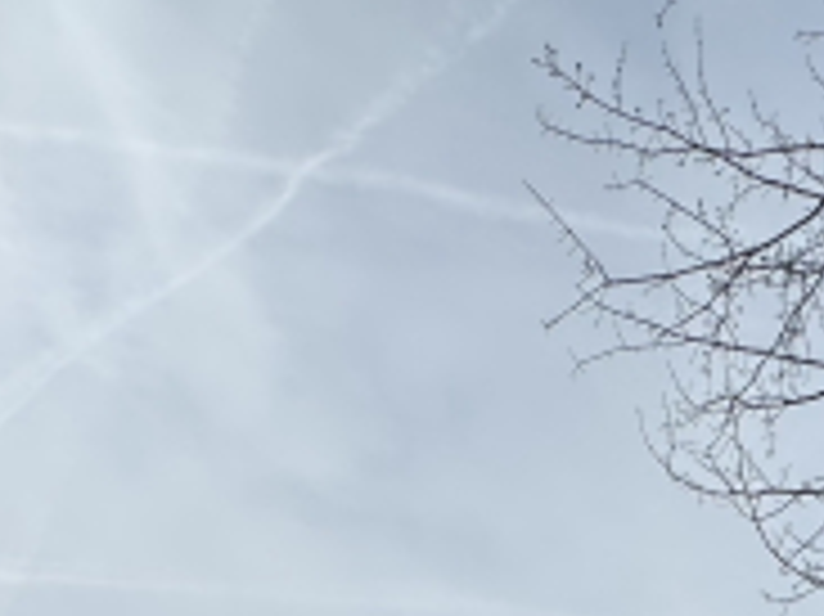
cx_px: 700
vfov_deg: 21.4
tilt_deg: +8.1
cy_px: 1034
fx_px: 1213
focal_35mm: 51
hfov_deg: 35.8
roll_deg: +0.7
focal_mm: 2.22
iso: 50
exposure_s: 1/1449
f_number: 2.2
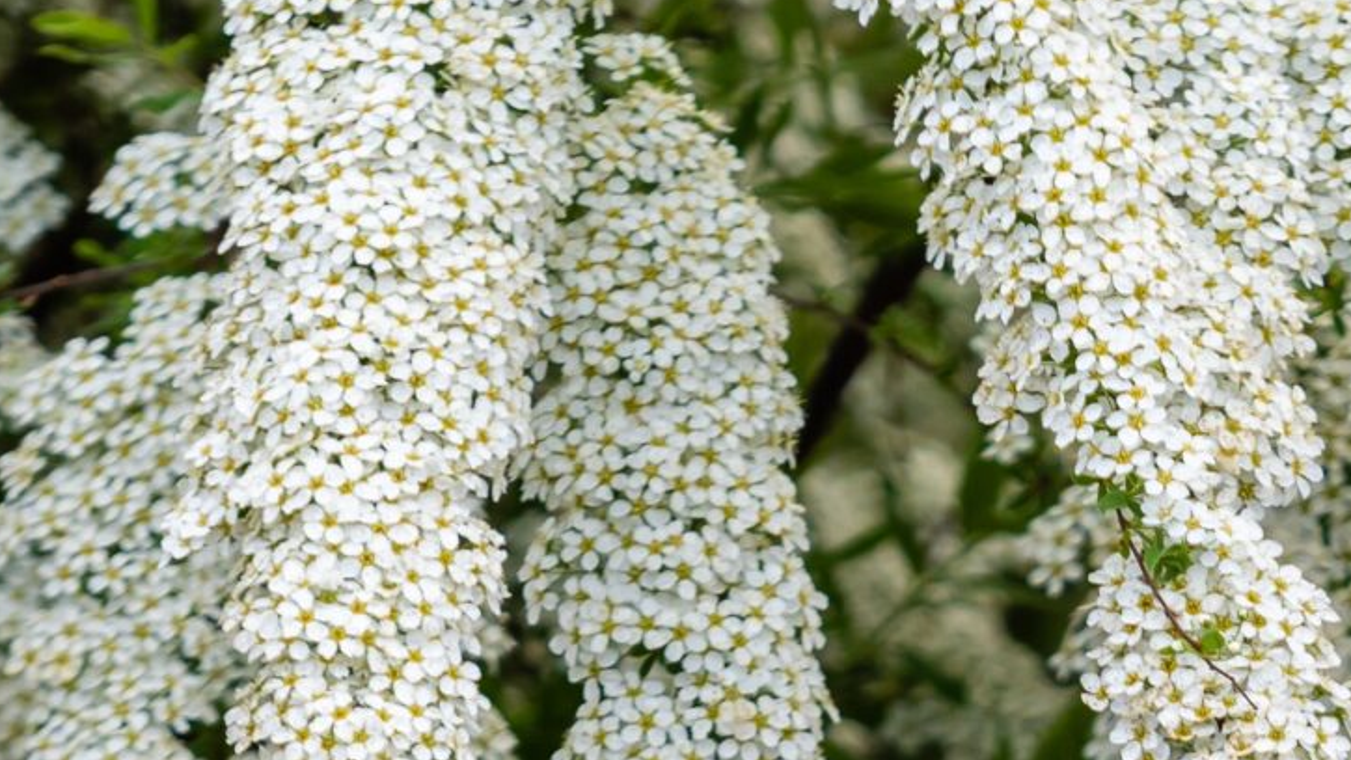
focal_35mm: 832
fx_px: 29808
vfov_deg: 1.5
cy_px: 1281
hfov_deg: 2.6
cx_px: 1679
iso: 200
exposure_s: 1/250
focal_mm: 150
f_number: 4.5
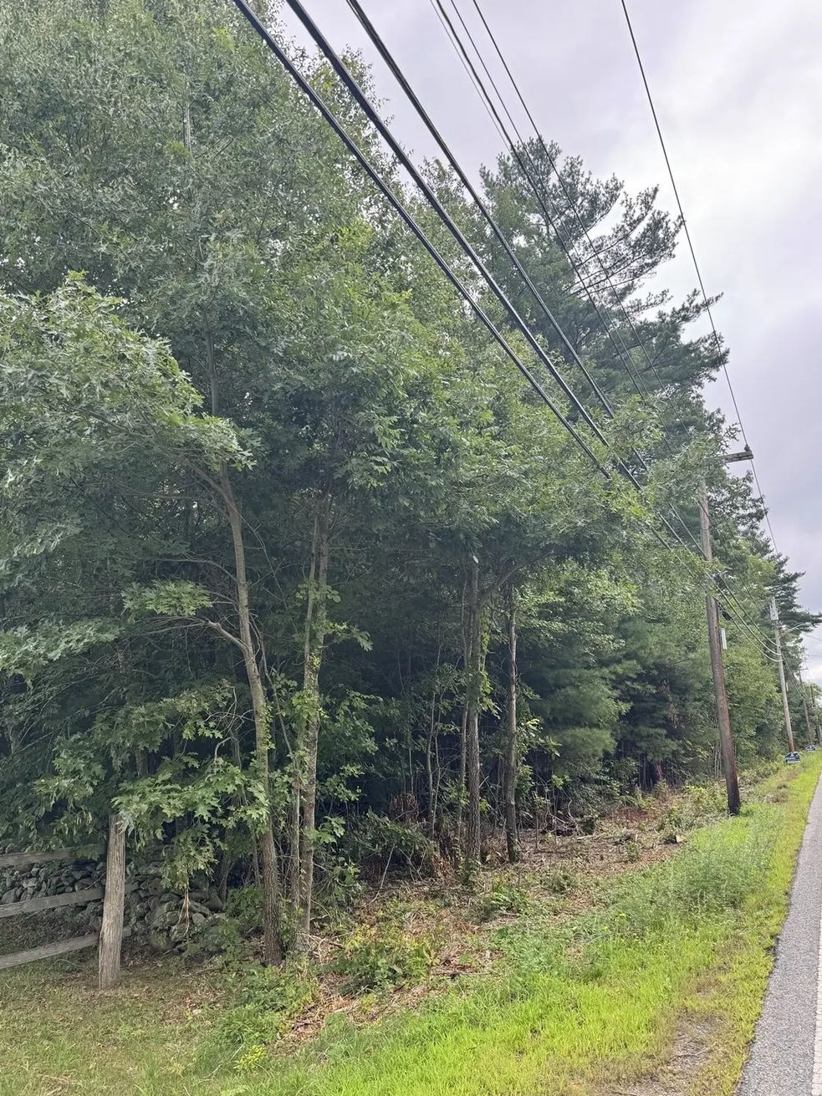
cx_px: 407
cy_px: 565
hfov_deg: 54.9
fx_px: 792
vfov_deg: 69.4
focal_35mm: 25
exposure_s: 1/539
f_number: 1.78
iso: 80
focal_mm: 6.76
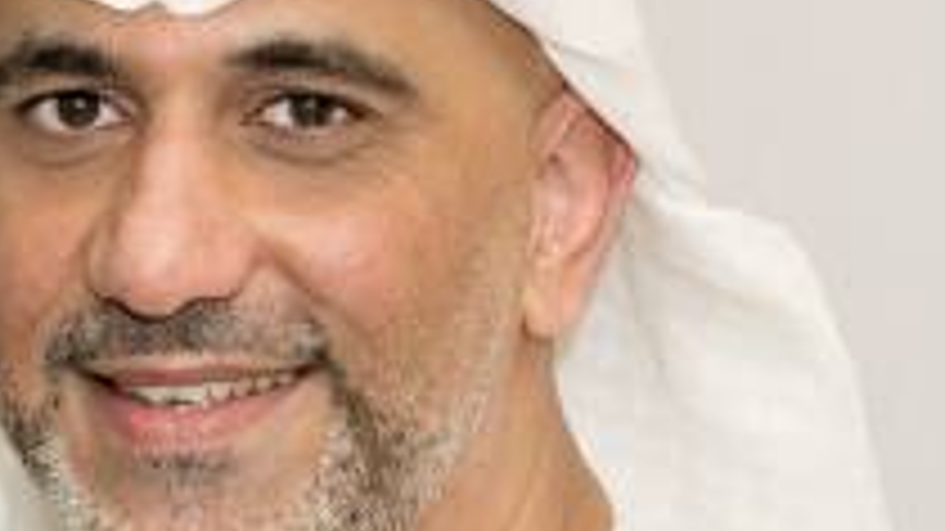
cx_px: -644
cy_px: 992
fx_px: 10597
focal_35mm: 423
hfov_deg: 5.1
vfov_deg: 2.9
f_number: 4.5
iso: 200
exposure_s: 1/125
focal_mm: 85
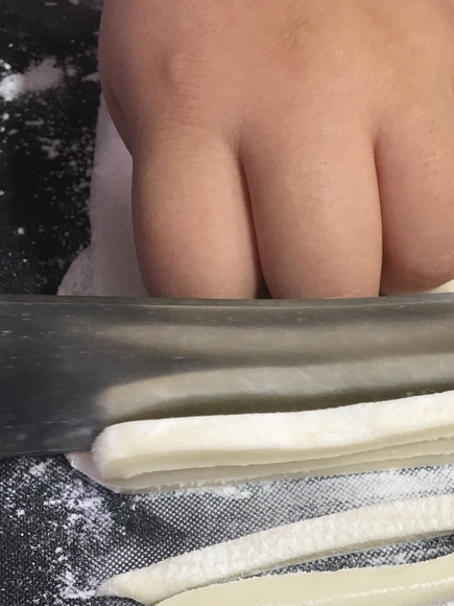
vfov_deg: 30.2
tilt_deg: -57.5
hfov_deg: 24.2
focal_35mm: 60
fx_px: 1049
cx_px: 328
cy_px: 591
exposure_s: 1/15
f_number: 2.2
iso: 32
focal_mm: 4.15
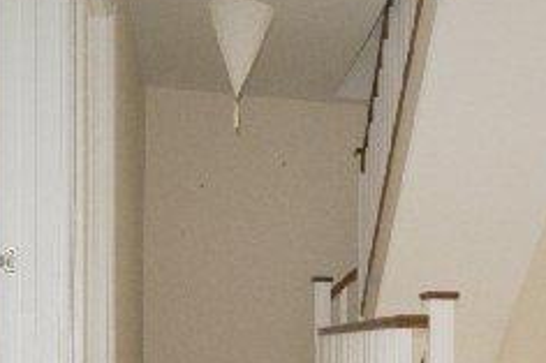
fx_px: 868
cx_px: 484
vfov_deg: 23.1
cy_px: 317
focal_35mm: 57
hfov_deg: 33.2
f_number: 5.6
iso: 800
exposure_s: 1/15
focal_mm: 15
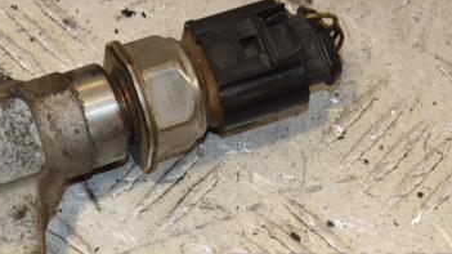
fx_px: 2899
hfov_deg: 8.9
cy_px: 101
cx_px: 201
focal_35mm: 242
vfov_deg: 5.0
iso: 800
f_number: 8
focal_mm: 90
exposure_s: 1/200
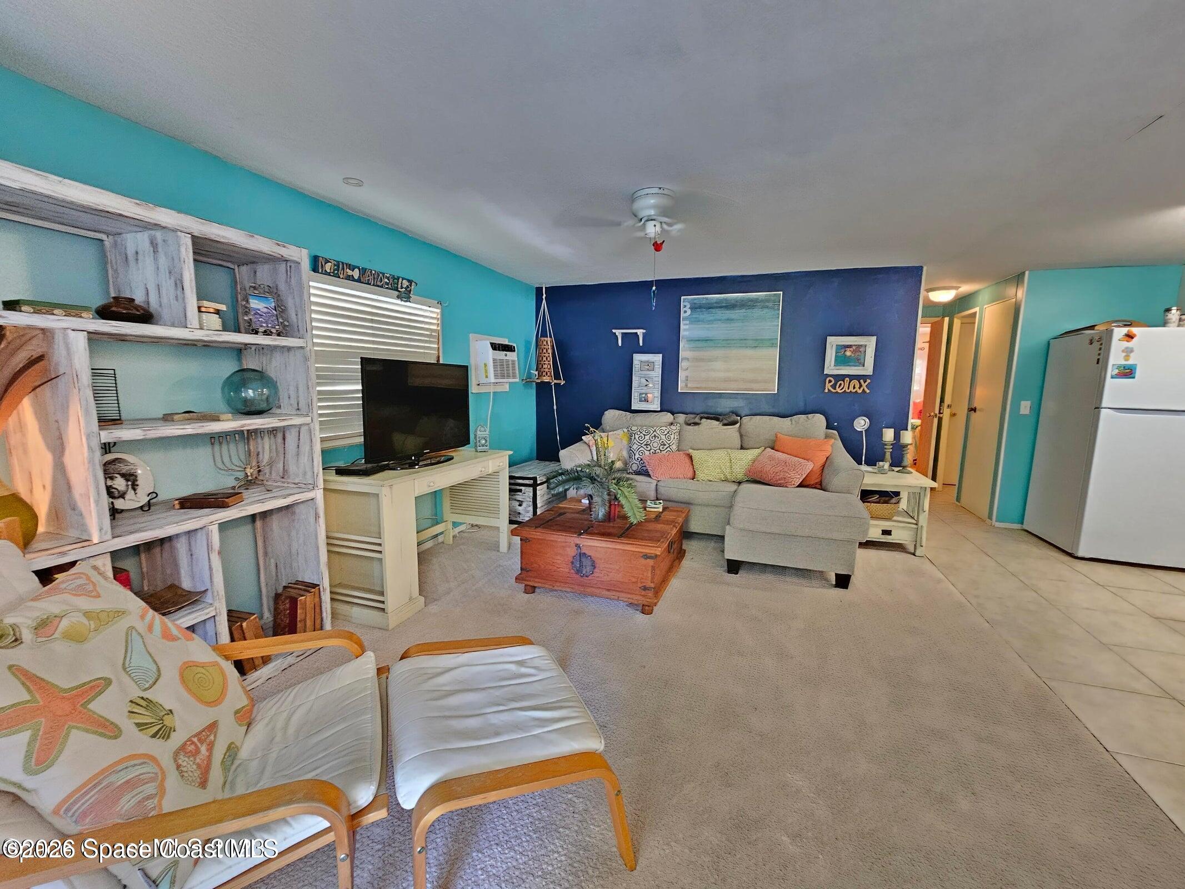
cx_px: 592
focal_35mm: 13
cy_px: 444
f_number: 2.2
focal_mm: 2.2
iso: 640
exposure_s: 1/24
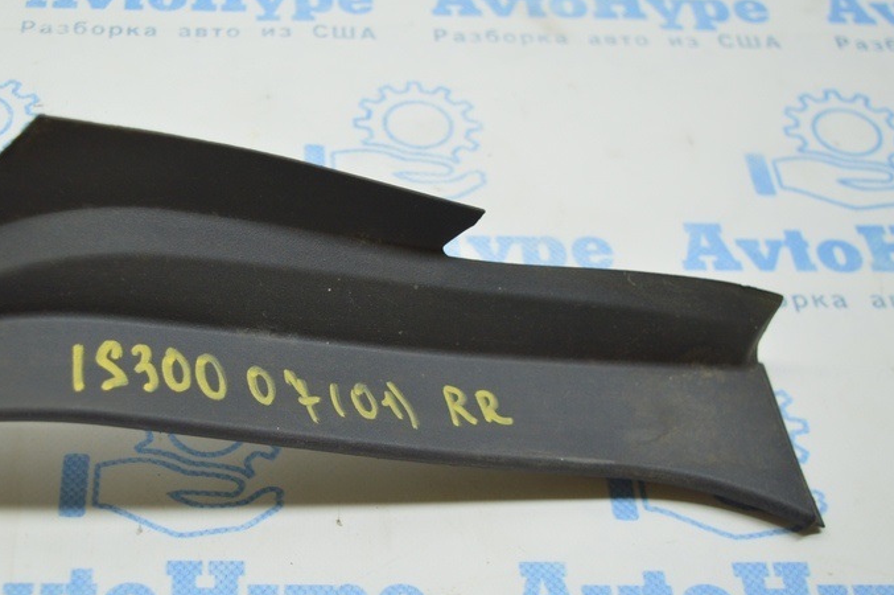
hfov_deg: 34.7
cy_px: 318
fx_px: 1408
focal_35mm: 57
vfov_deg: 23.8
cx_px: 251
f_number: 4
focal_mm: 25
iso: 400
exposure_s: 1/60
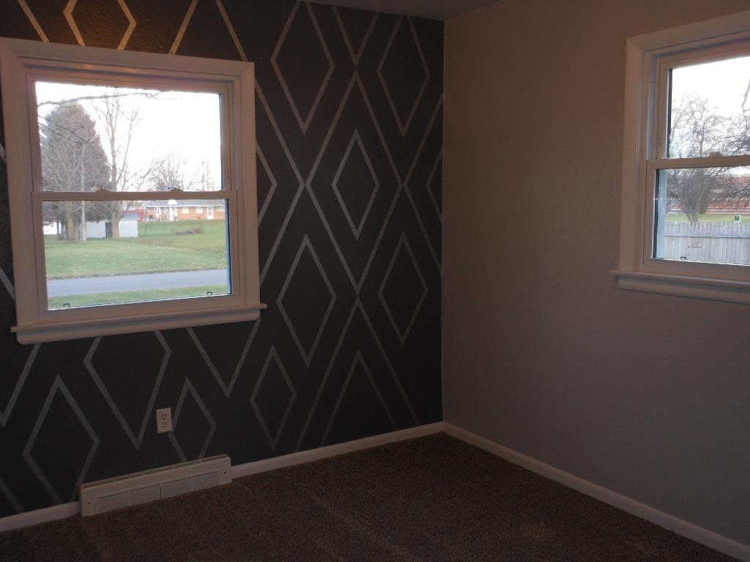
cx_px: 375
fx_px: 715
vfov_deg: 42.9
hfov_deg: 55.4
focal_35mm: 33
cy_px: 281
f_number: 4
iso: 100
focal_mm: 5.9
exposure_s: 1/25
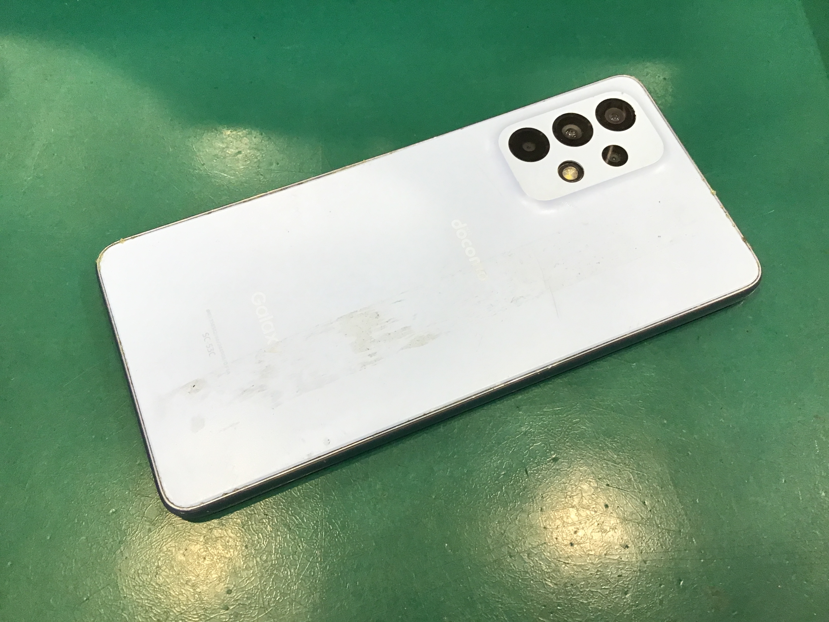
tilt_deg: -66.9
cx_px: 414
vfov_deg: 45.4
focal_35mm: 31
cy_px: 311
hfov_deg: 58.4
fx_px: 742
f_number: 2.4
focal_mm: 3.3
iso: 40
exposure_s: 1/30
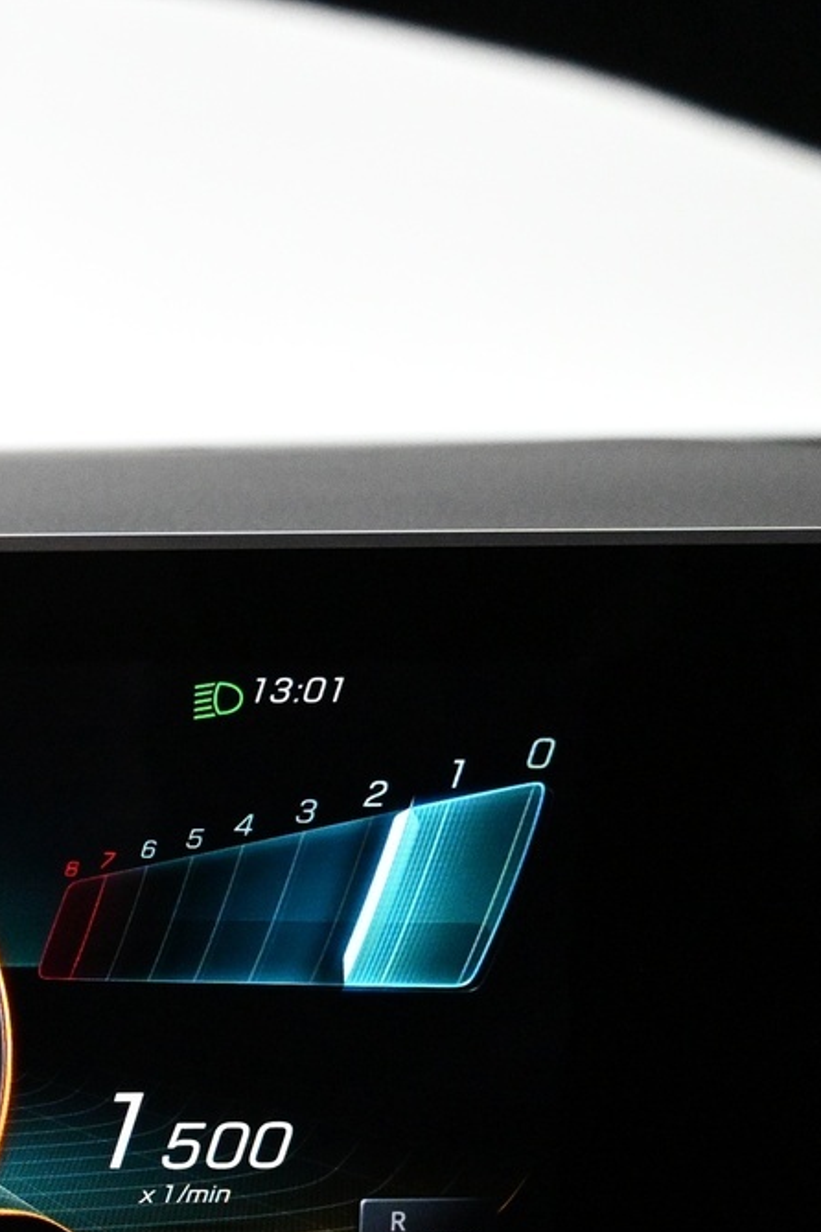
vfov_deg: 31.1
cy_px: 924
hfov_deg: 19.4
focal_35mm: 64
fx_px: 2176
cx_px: -309
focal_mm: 17.5
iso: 4000
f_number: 3.5
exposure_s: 1/200
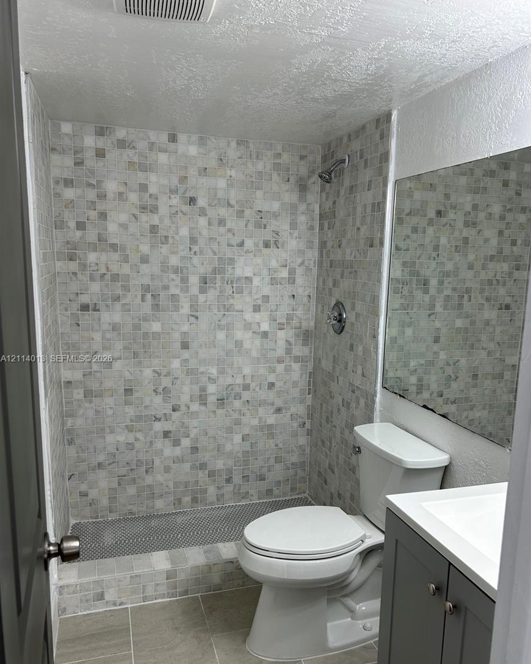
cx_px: 274
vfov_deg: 62.1
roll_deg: -1.2
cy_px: 359
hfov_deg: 51.5
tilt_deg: -11.2
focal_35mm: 28
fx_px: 550
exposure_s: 1/120
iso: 50
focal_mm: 5.7
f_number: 1.5
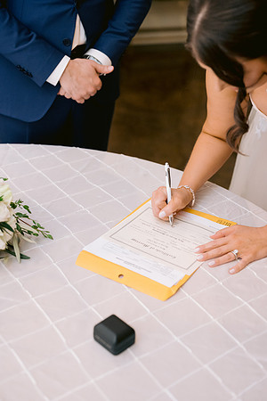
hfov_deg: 27.0
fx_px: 556
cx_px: 134
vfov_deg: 39.6
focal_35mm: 50
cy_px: 200
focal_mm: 50
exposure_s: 1/160
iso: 1250
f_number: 2.8
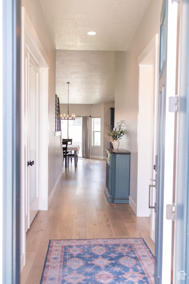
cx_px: 94
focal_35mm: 35
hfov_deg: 37.9
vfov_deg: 54.4
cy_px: 142
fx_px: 276
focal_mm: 35
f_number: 3.2
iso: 800
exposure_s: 1/250
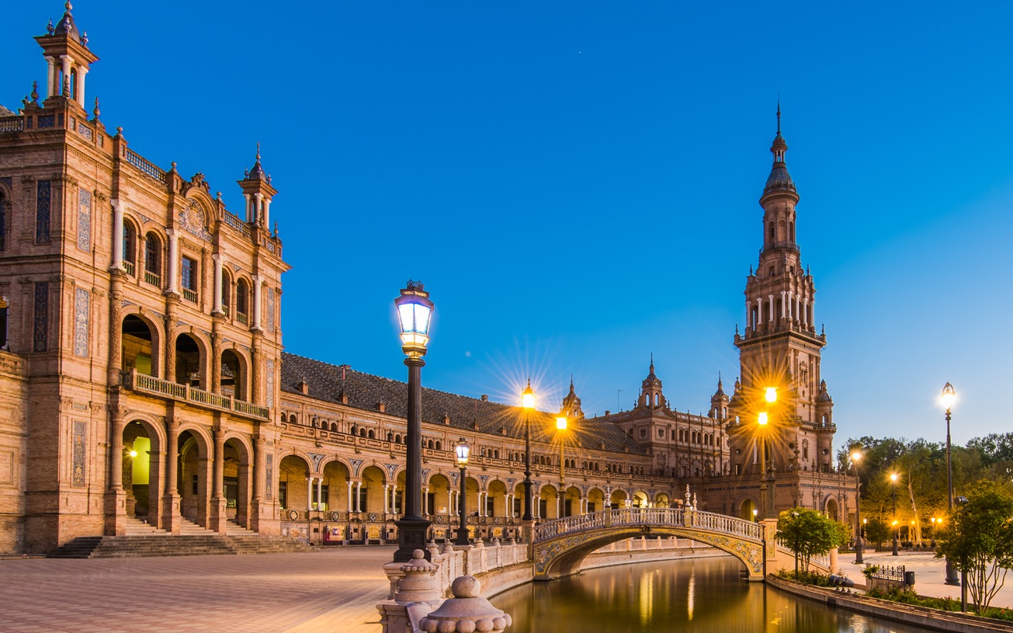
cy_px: 515
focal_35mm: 25
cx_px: 657
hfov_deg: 70.9
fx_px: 690
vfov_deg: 46.4
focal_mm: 16
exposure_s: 25
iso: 31
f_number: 16
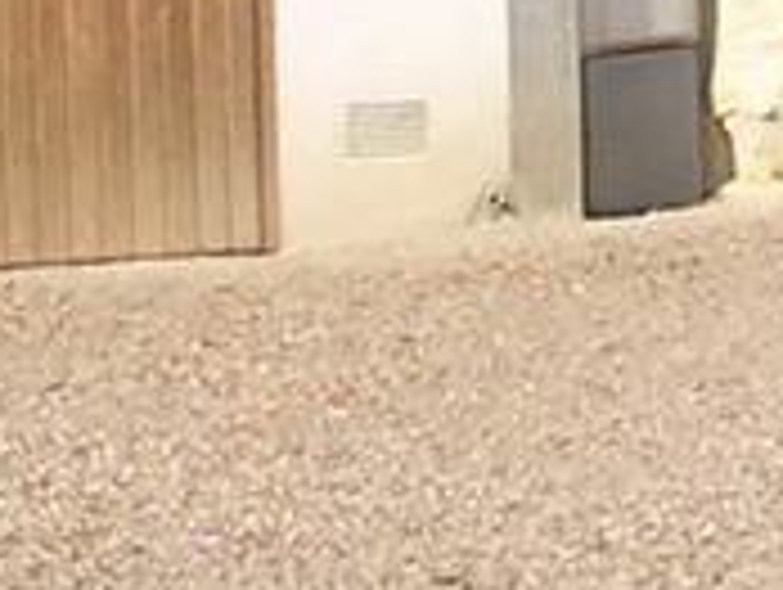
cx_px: 1089
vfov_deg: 5.5
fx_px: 5935
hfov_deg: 7.4
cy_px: -761
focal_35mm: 262
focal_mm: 5.8
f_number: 5.6
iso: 100
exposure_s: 1/204
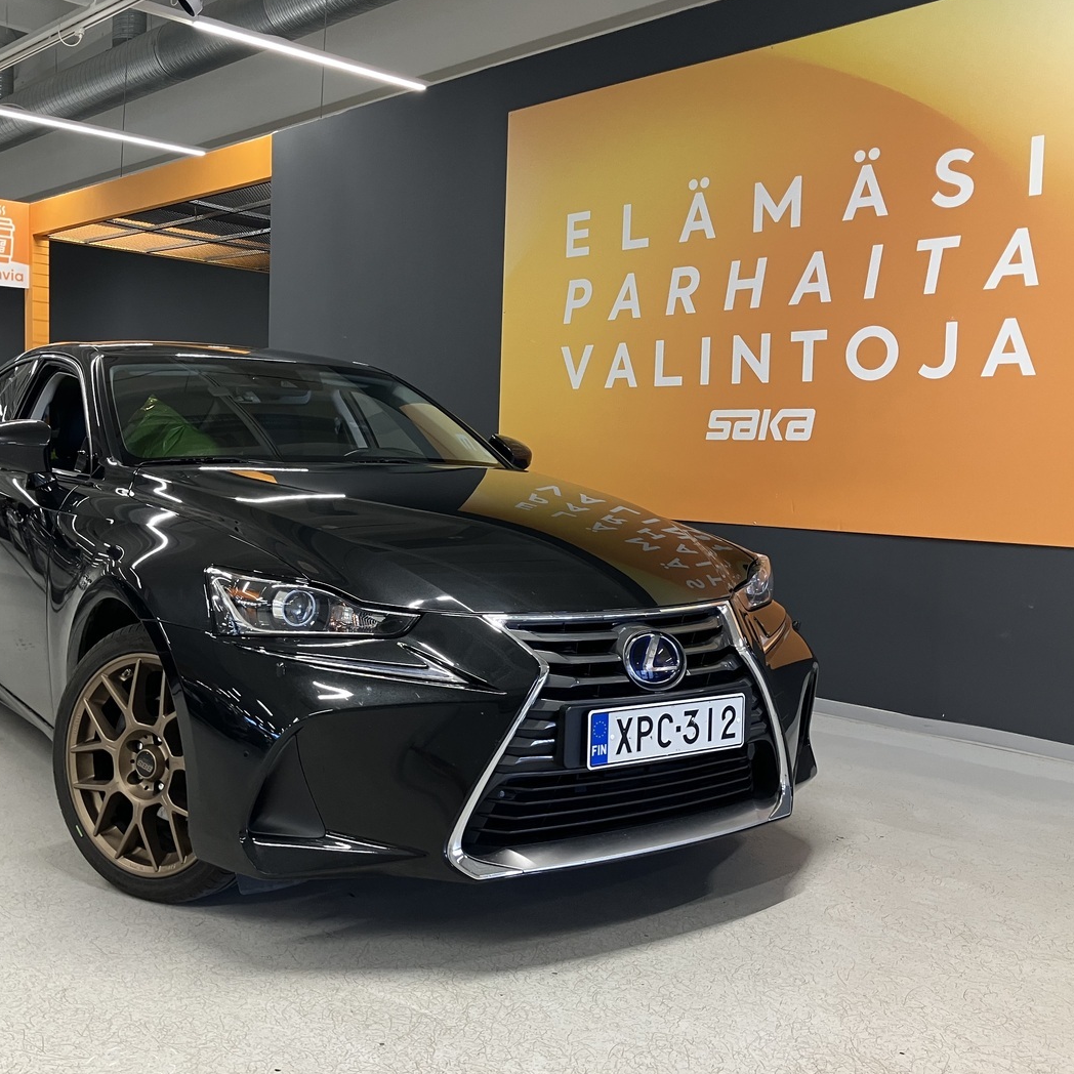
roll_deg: -1.0
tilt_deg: -1.7
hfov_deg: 48.2
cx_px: 440
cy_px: 524
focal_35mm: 34
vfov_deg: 48.4
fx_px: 1193
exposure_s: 1/50
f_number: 1.8
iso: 80
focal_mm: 3.99
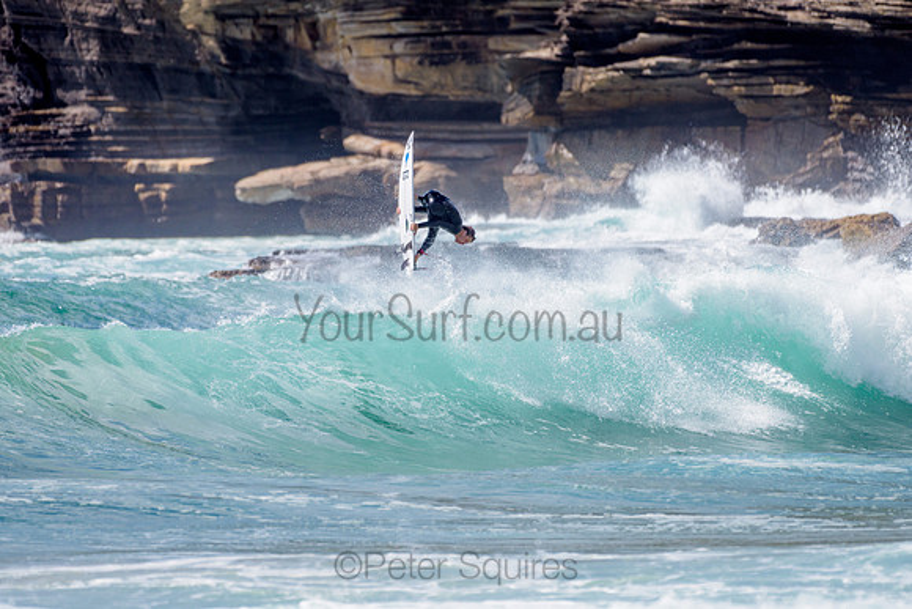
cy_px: 246
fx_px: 15535
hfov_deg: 3.4
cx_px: 417
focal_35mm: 613
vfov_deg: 2.2
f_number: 5.6
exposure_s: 1/2000
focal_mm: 500
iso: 125
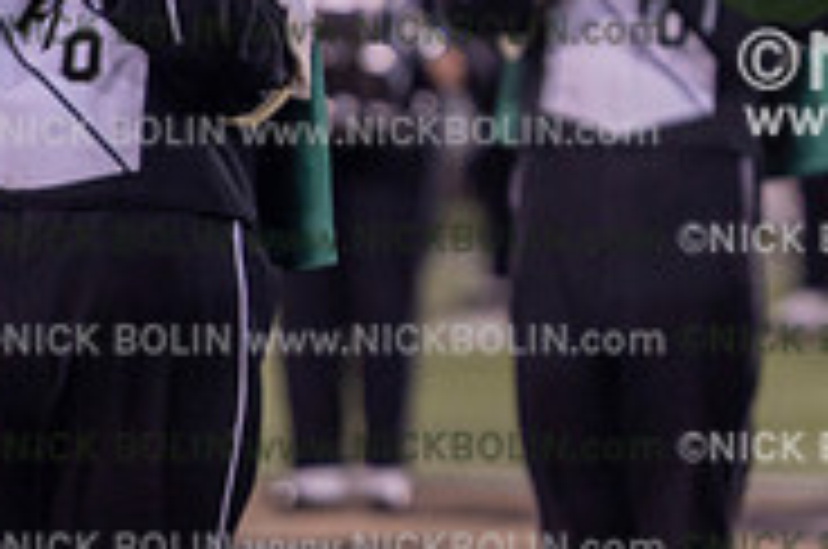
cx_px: 1022
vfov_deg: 2.2
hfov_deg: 3.3
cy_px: -74
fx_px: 14511
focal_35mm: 632
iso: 2500
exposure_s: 1/1250
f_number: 2.8
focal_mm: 200
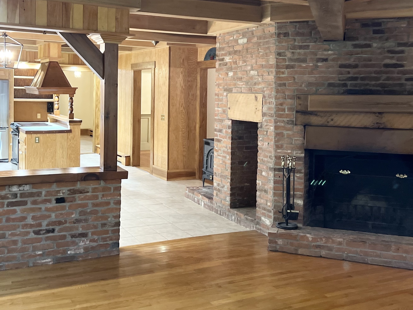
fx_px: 477
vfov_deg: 35.7
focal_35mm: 40
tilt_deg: -2.8
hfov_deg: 46.5
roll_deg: -0.8
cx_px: 162
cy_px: 114
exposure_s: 1/40
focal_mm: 5.7
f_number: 1.5
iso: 500
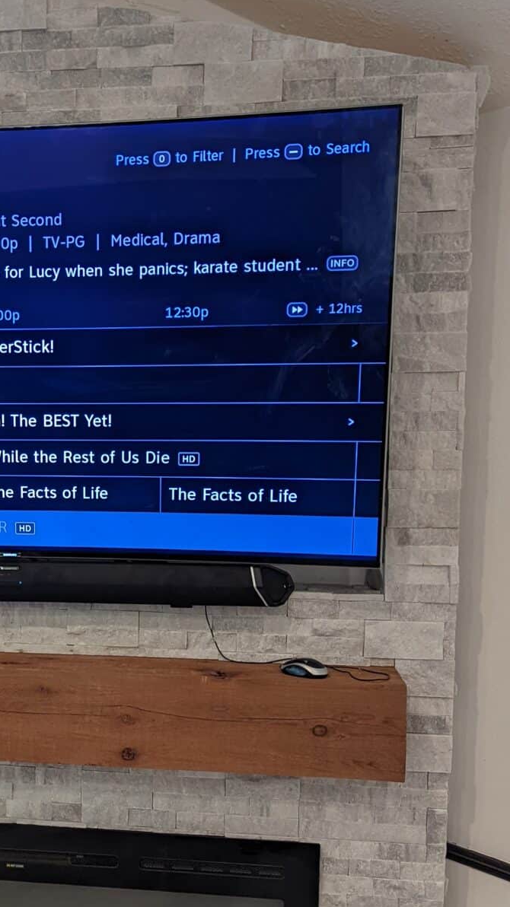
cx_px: 49
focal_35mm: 45
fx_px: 1082
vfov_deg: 45.2
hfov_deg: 25.7
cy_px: 545
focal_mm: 6.81
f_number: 1.85
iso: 299
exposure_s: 1/120
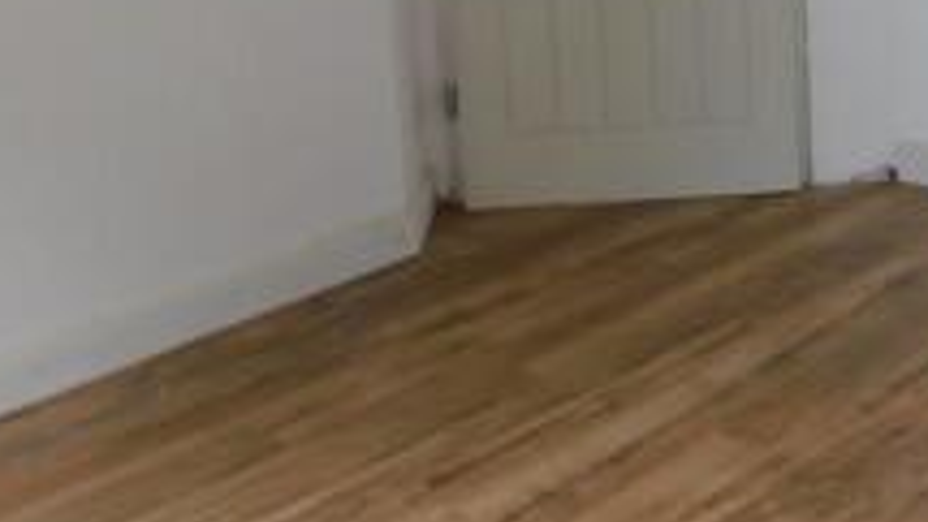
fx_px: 1673
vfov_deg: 17.5
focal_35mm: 68
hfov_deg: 29.0
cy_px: 54
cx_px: 934
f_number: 3
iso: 125
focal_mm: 4
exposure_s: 1/30
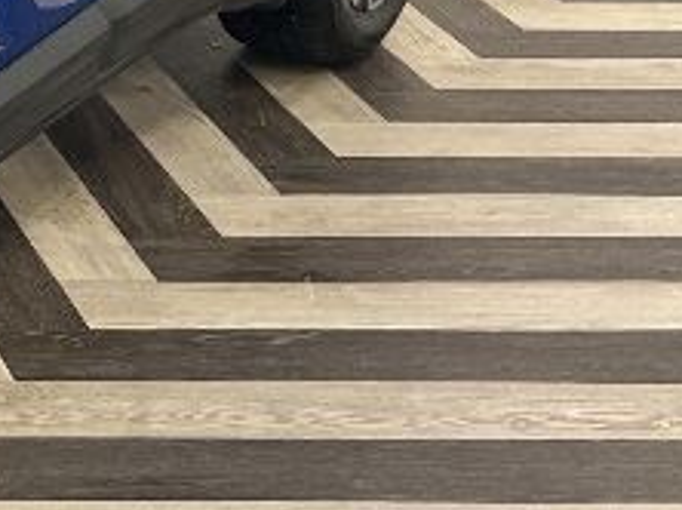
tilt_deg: -19.2
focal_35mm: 120
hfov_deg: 13.7
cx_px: -728
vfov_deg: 12.1
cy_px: -95
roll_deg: +0.6
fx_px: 2362
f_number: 1.5
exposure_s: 1/120
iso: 100
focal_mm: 5.7
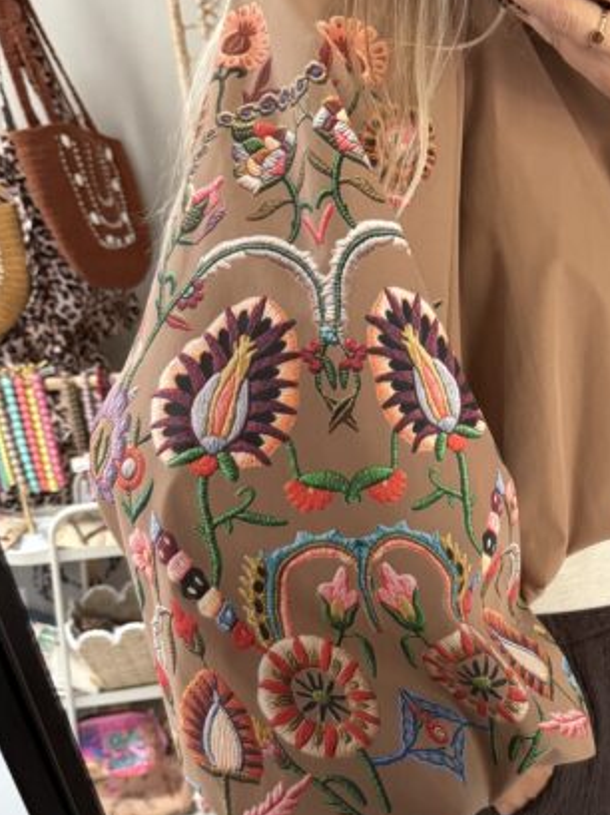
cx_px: 560
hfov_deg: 29.4
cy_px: 494
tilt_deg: -43.6
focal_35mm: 47
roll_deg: +4.7
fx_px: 1106
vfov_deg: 40.3
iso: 800
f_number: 1.78
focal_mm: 6.76
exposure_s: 1/60
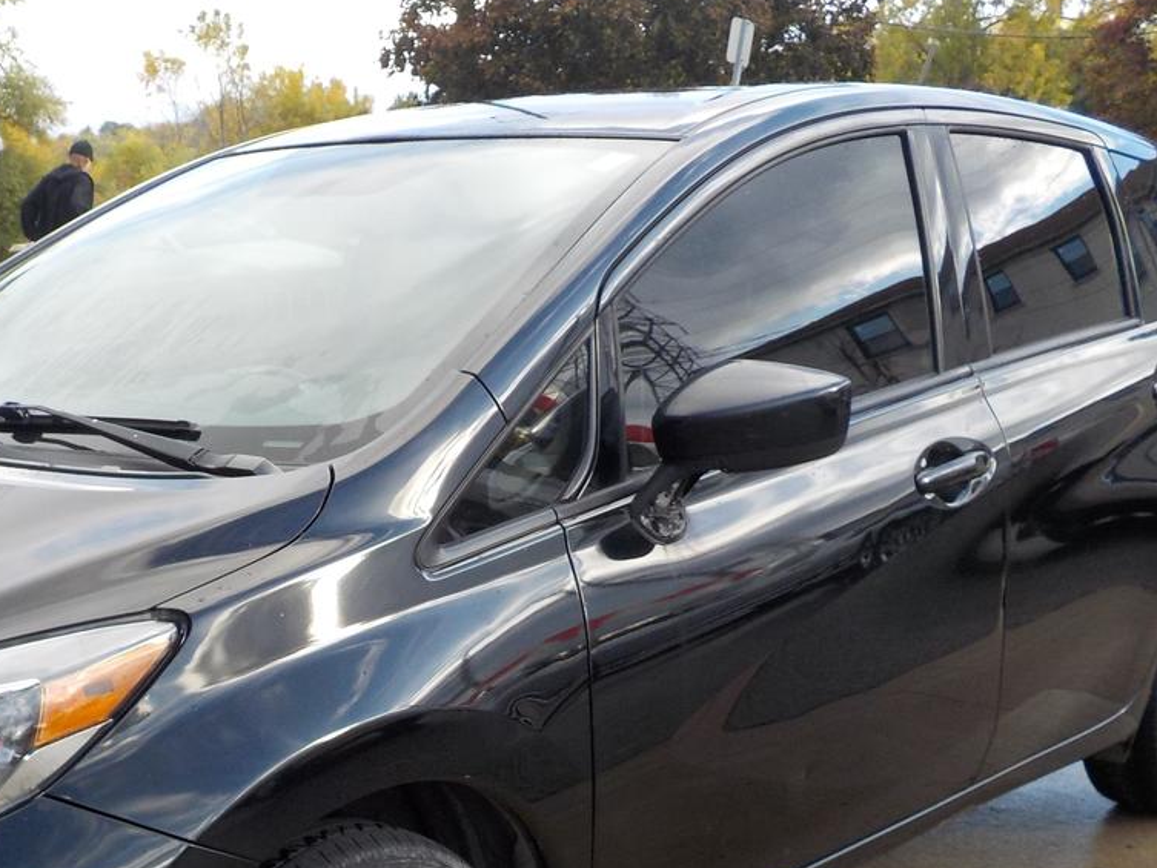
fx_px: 1705
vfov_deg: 28.1
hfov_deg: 36.9
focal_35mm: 51
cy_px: 664
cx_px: 347
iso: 125
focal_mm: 4.1
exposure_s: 1/250
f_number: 3.3
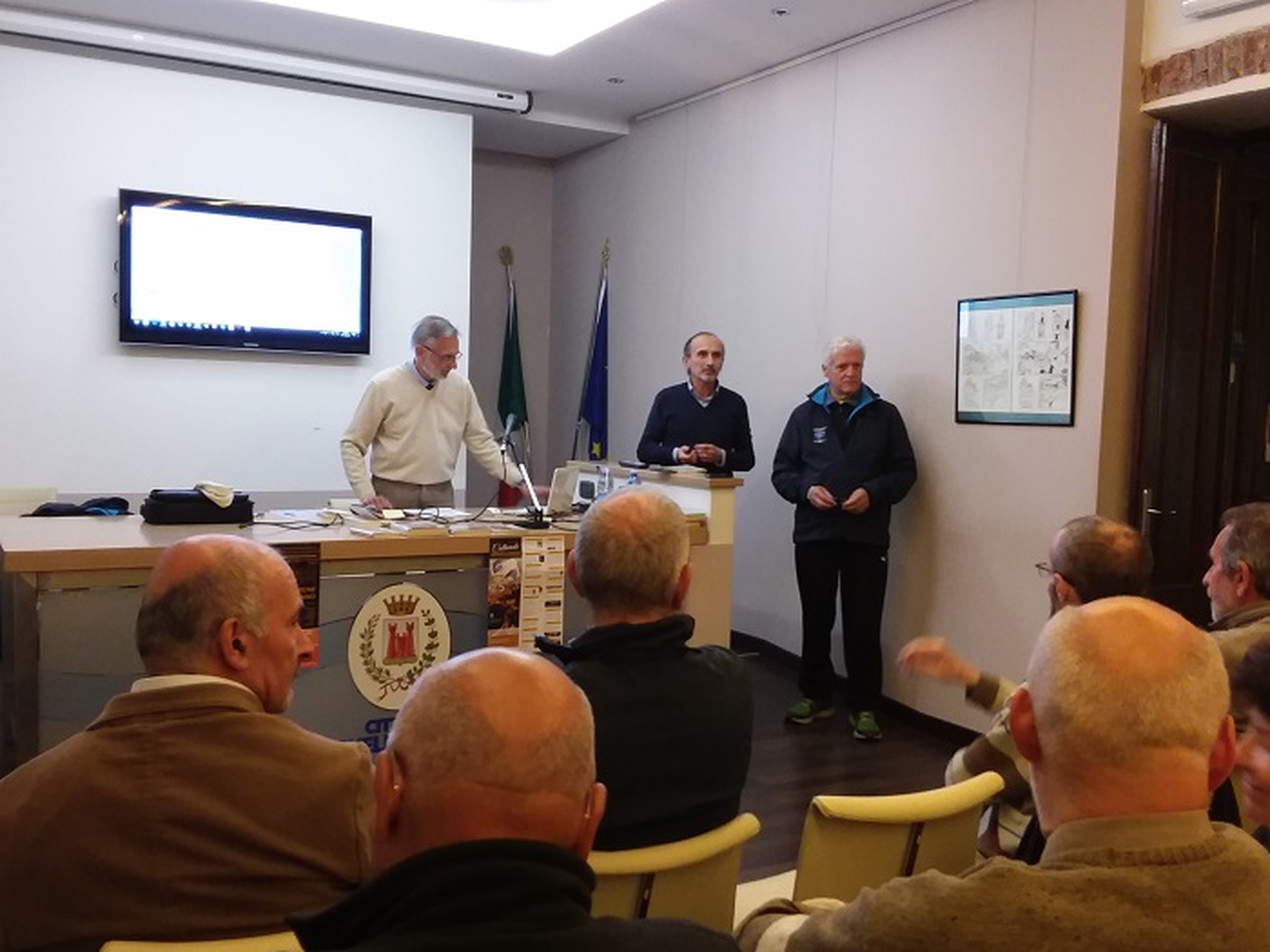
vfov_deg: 51.4
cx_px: 635
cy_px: 476
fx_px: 991
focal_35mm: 27
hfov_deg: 65.3
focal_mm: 2.91
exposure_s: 1/17
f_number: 1.9
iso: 100
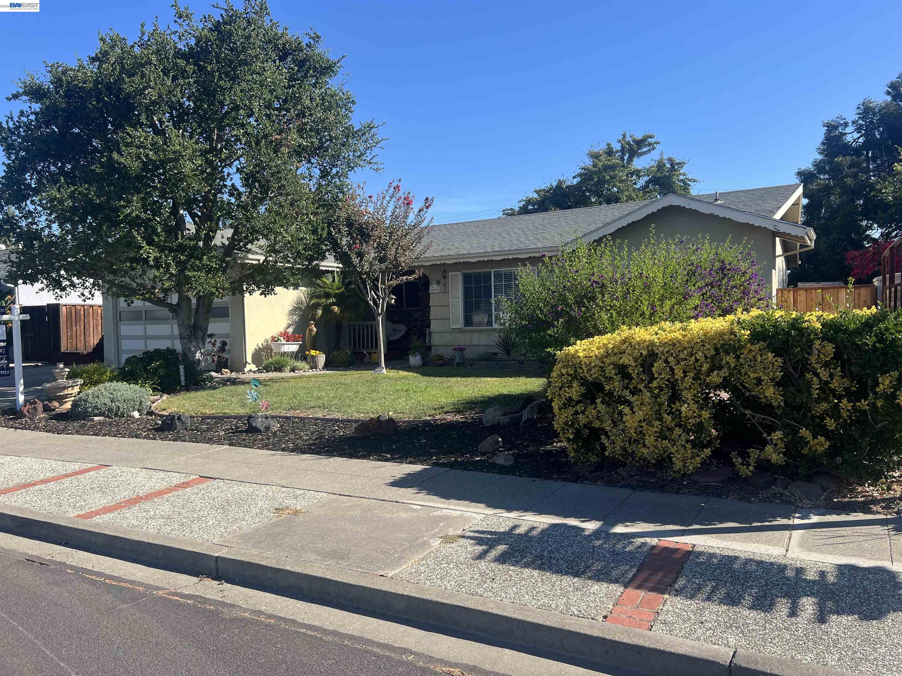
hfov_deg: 67.3
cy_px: 338
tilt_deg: -0.7
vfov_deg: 53.1
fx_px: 677
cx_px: 451
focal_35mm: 26
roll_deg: +1.7
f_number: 1.5
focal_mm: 5.7
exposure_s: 1/2083
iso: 50
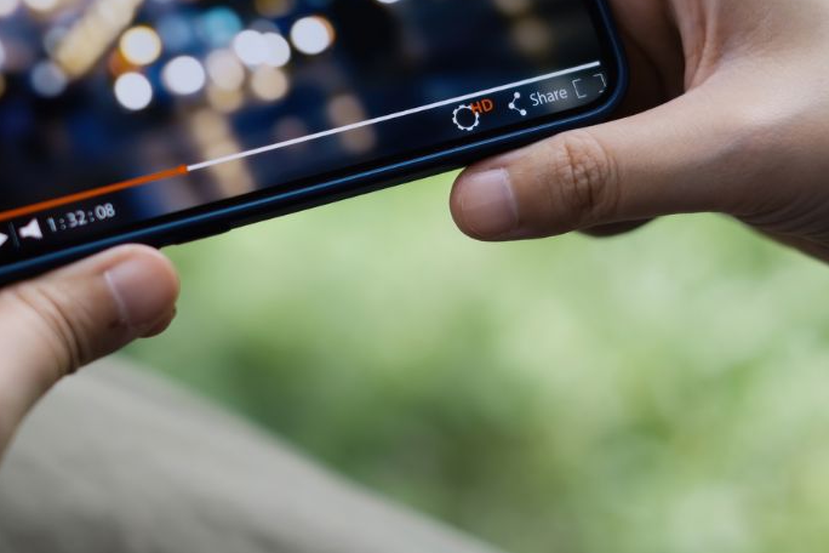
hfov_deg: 16.5
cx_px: 229
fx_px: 2855
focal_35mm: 124
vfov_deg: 11.1
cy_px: 267
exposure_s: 1/500
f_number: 1.4
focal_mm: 35
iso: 160
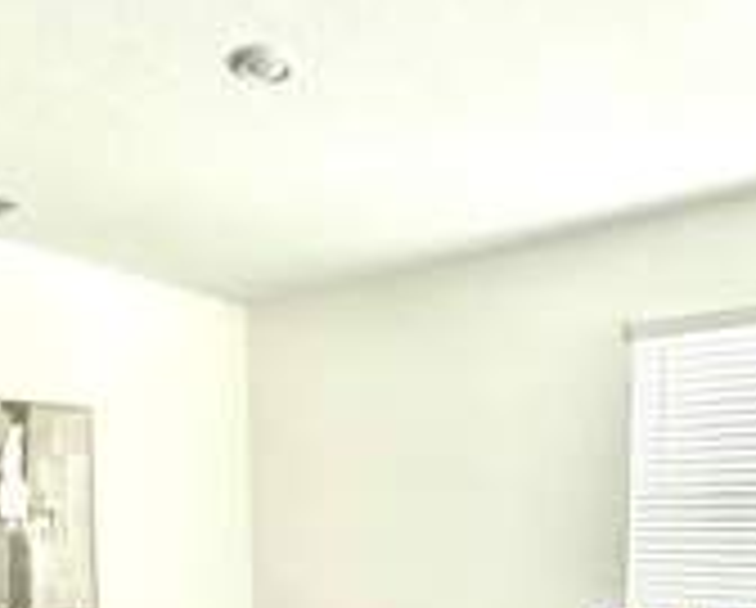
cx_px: 324
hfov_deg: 46.6
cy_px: 617
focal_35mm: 39
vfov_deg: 34.6
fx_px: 874
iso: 500
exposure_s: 1/120
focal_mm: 2.22
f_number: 2.2
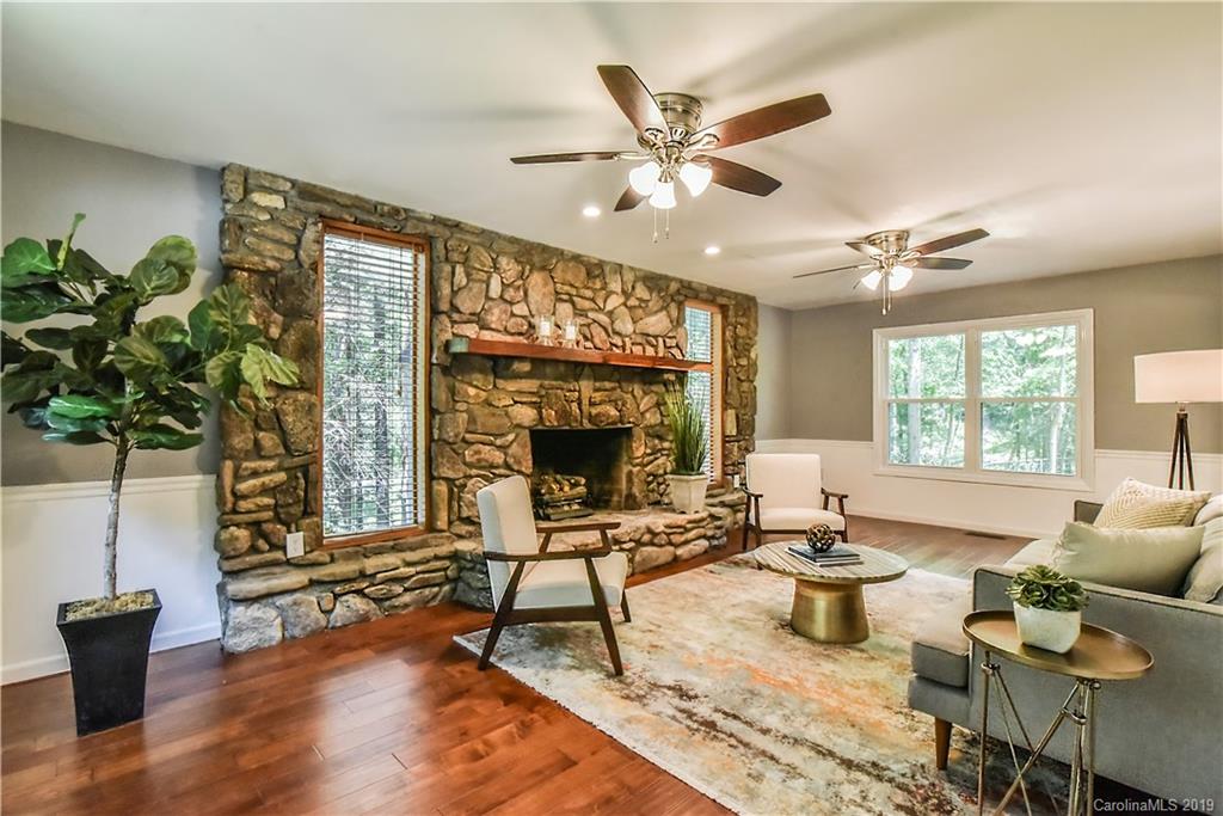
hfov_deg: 96.7
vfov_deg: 73.8
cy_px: 408
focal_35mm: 16
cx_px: 612
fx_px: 544
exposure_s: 1/125
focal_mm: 16
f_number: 11
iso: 4000
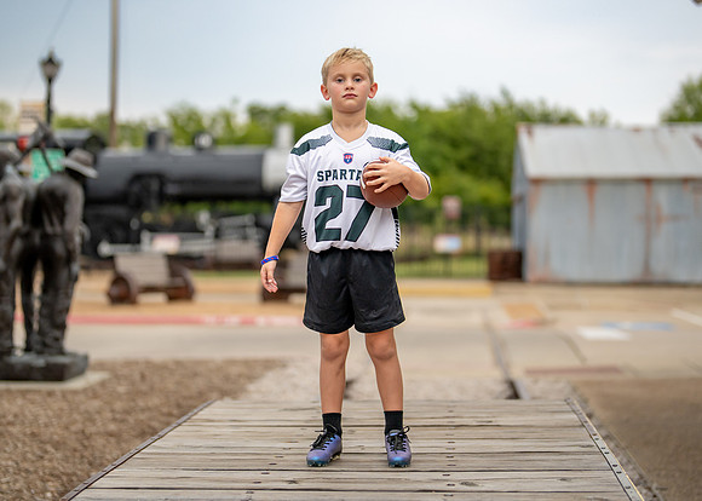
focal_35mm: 65
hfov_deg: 30.3
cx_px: 338
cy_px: 228
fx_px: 1296
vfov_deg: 21.9
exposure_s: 1/3200
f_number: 1.2
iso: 400
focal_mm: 50
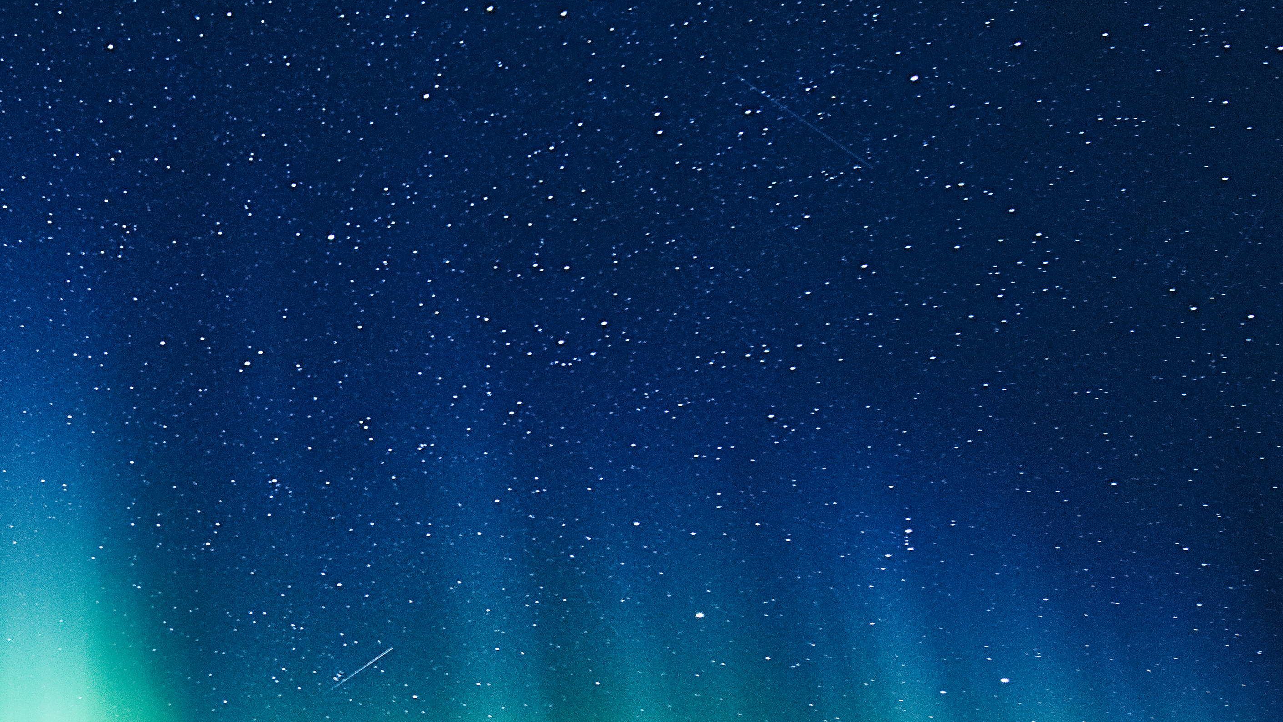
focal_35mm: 63
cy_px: 542
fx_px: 2143
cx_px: 211
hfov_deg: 32.2
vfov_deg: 19.0
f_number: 2.8
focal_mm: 23
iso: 500
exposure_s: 13
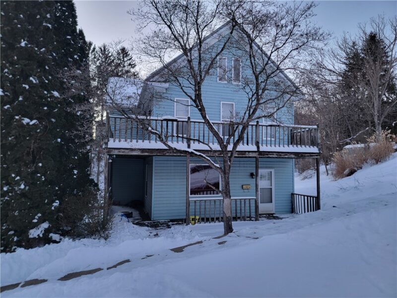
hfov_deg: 71.6
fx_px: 275
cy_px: 149
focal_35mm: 24
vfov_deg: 56.8
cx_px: 198
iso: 125
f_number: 1.8
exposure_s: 1/120
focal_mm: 6.7
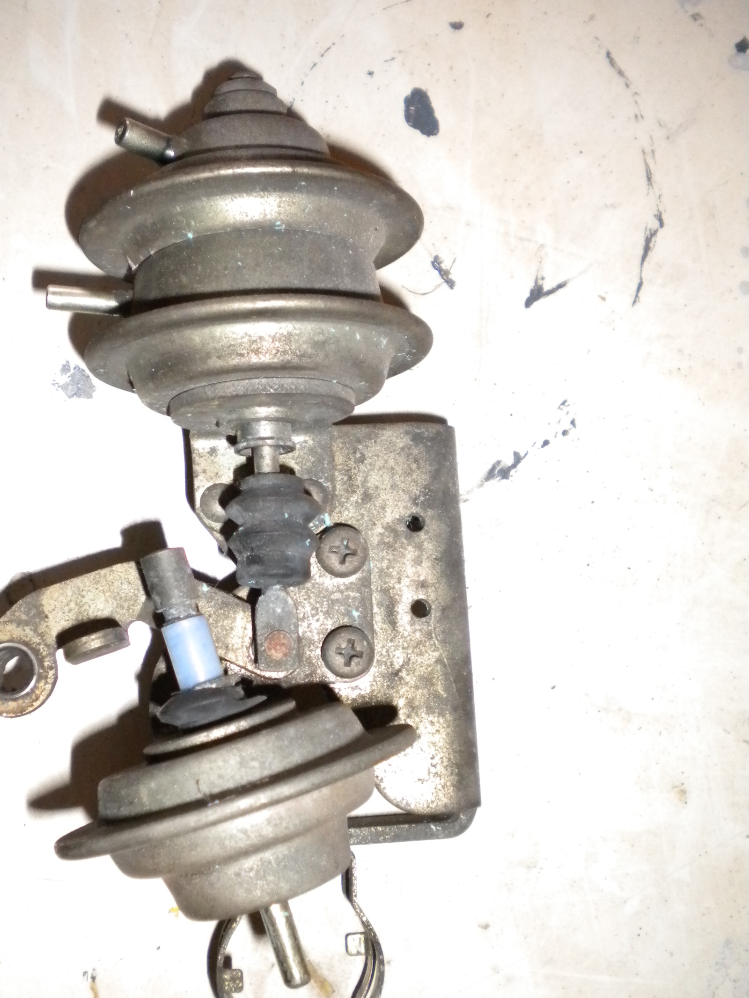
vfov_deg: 44.7
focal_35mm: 42
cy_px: 555
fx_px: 1212
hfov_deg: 34.2
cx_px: 300
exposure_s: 1/30
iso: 400
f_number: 3.1
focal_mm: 6.3
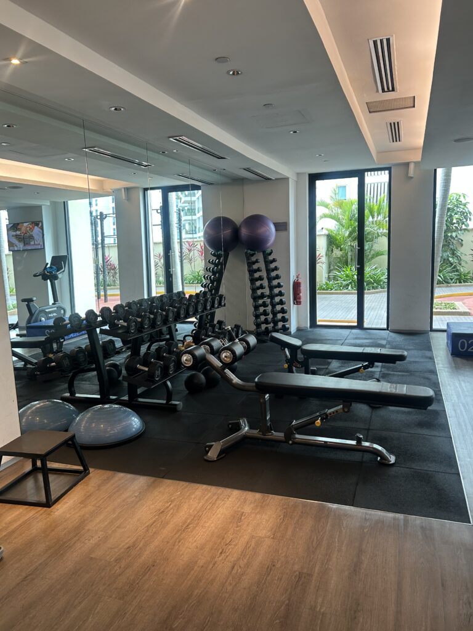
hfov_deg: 53.1
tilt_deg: -8.5
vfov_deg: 67.3
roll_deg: +1.1
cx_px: 236
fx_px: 474
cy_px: 316
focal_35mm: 26
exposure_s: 1/100
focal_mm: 5.7
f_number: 1.5
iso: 80
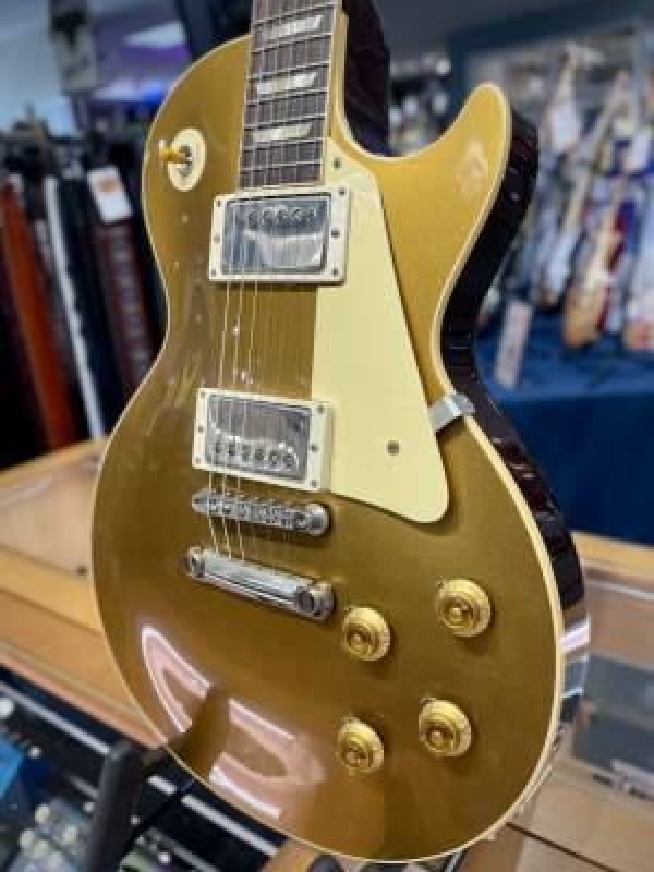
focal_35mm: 26
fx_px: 655
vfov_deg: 67.3
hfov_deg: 53.1
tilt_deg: -19.6
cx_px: 327
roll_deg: +7.1
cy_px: 436
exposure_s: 1/120
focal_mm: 4.2
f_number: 1.6
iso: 80
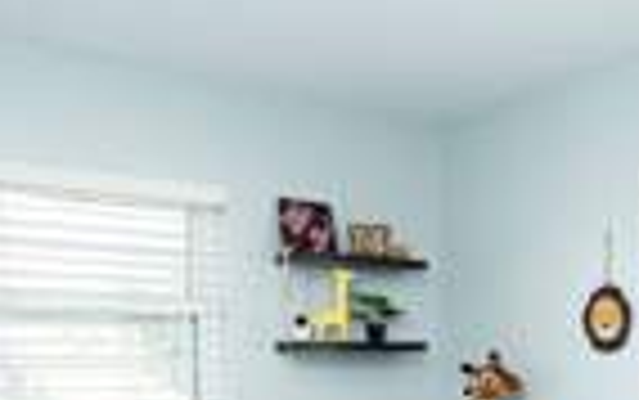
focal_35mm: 52
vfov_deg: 23.9
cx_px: 495
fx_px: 906
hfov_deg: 37.7
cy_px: 396
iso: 640
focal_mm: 14
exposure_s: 1/160
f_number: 4
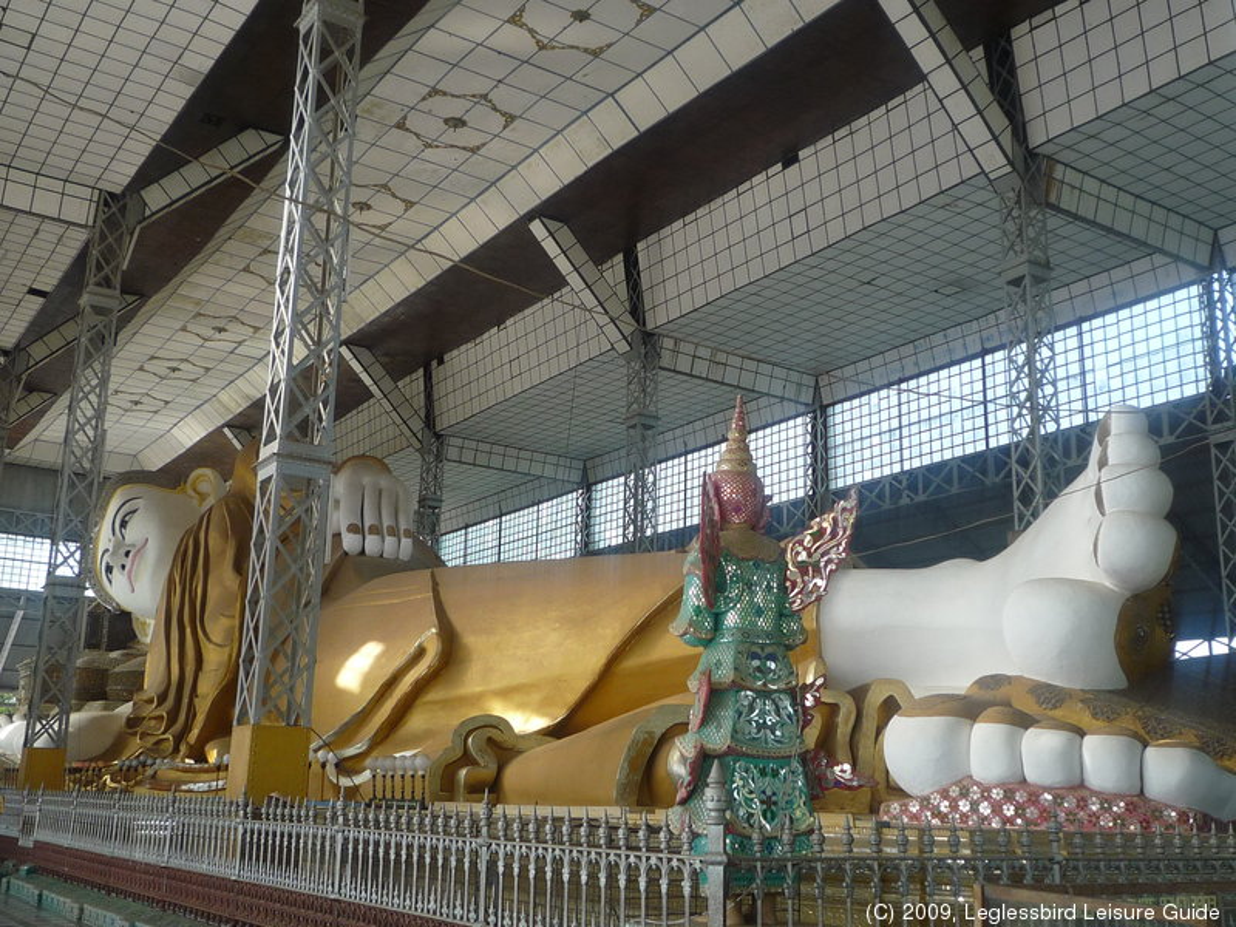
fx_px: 1285
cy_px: 464
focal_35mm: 36
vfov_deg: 39.7
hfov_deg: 51.4
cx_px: 618
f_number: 2.8
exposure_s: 1/160
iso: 100
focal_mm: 4.4
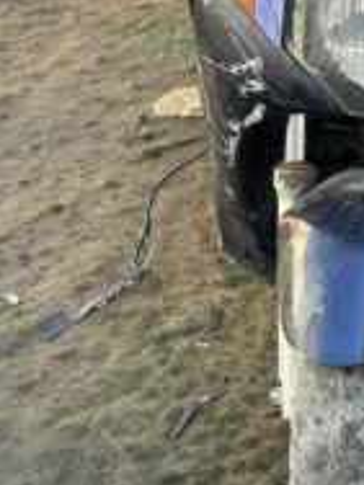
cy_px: 57
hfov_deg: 14.3
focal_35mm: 102
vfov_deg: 19.0
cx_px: 364
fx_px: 1430
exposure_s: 1/258
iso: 64
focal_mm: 6.86
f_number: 1.78
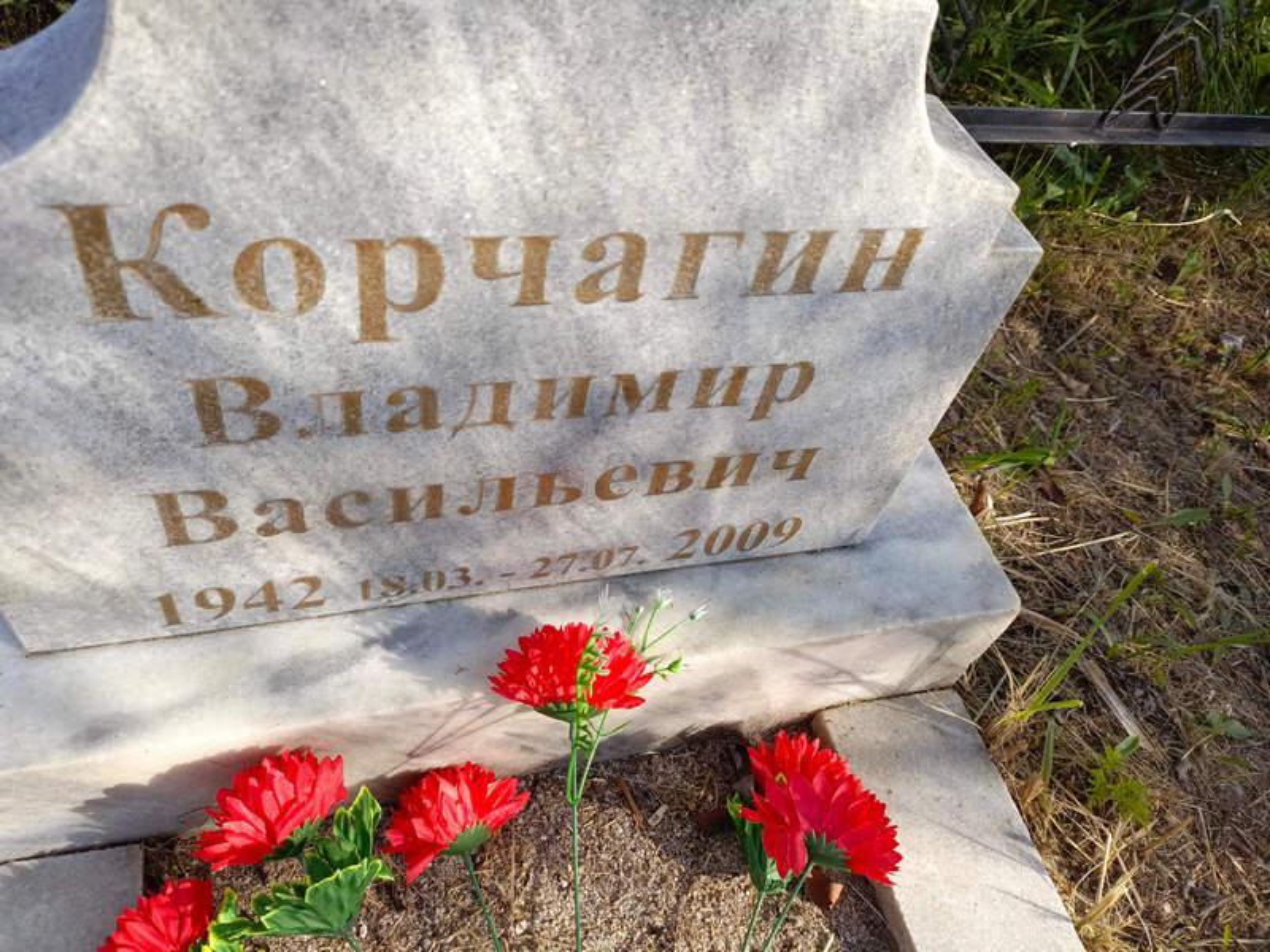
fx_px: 917
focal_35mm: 25
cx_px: 635
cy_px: 476
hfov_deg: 69.4
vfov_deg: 54.9
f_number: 1.69
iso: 114
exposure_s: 1/498
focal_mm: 4.76
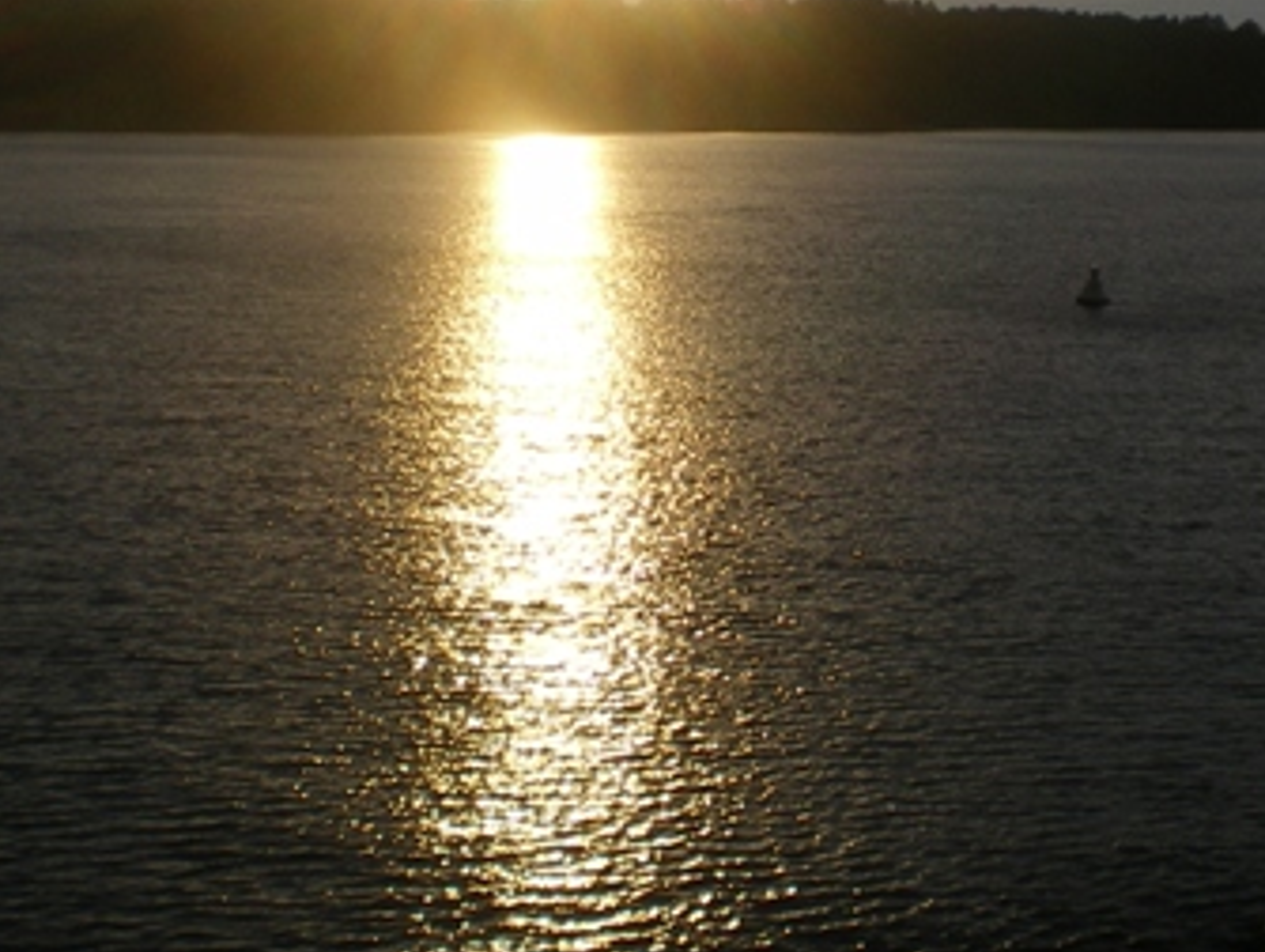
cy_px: 166
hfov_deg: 22.5
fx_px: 3183
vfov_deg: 16.9
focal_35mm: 87
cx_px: 683
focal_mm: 6.3
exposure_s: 1/125
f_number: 4.6
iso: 64
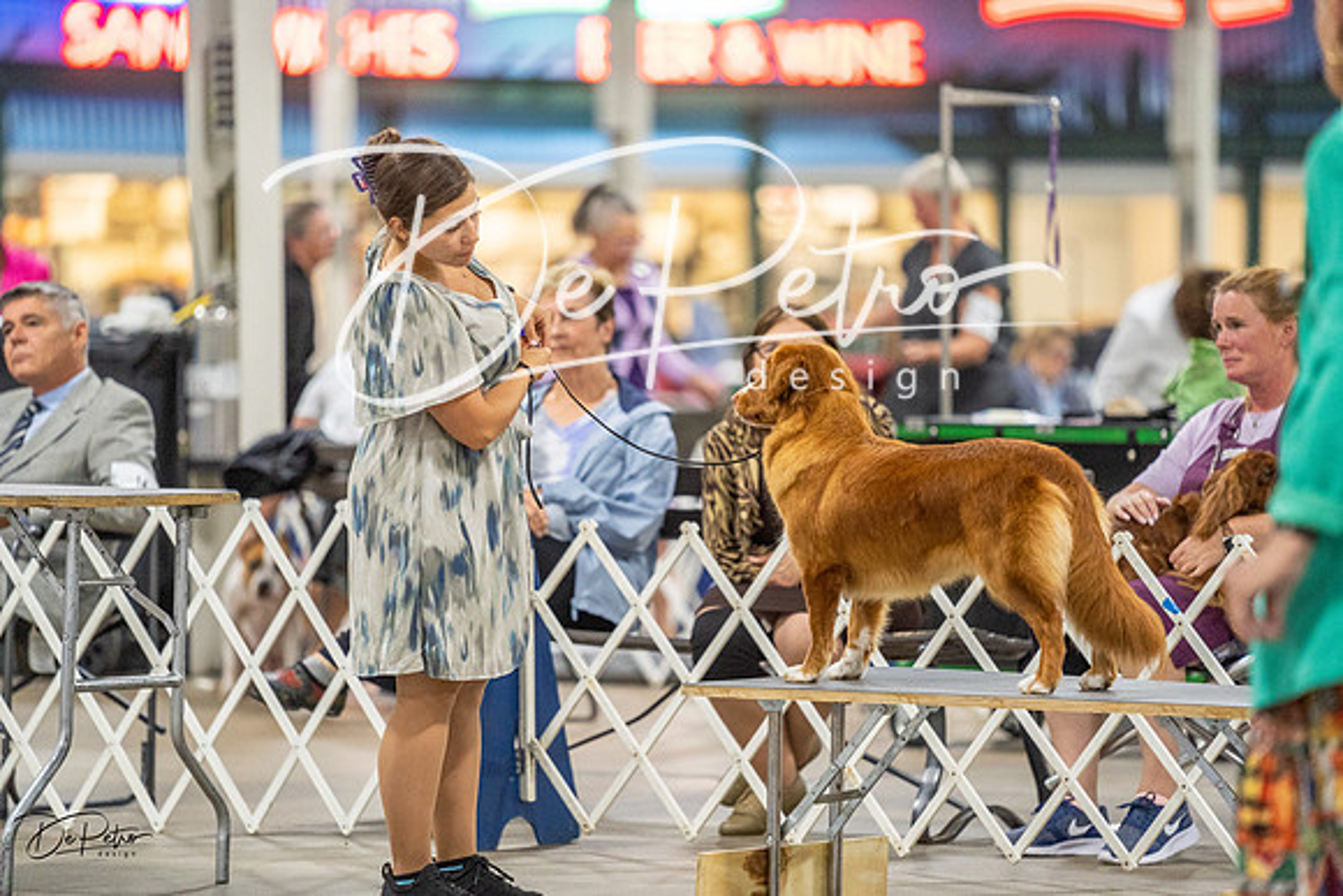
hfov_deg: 10.3
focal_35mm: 200
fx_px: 7463
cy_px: 448
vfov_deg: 6.9
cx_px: 672
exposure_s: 1/250
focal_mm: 200
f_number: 2.8
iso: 4000
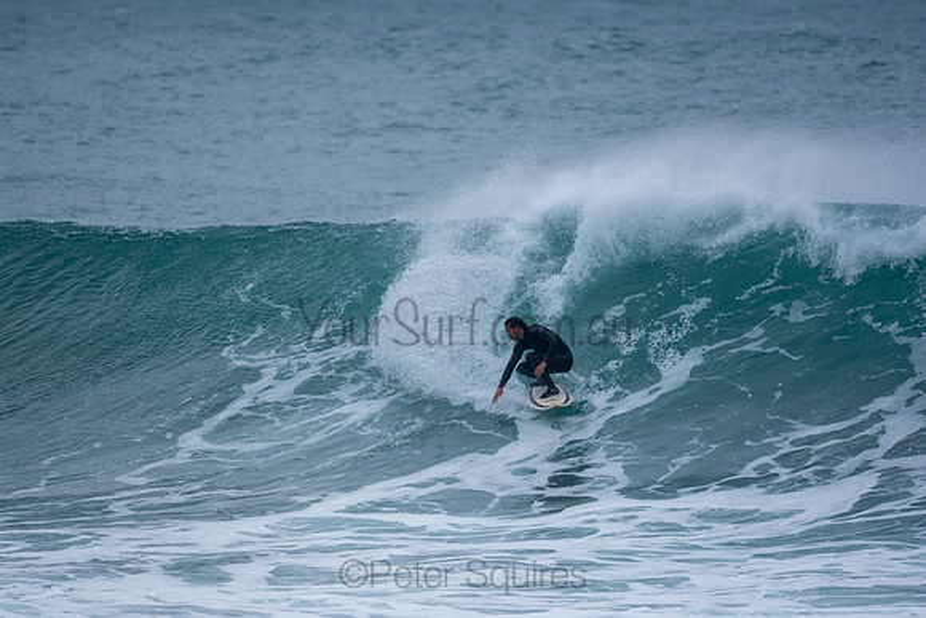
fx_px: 19295
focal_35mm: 750
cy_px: 309
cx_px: 463
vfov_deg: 1.8
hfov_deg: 2.7
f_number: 5.6
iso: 220
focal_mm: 500
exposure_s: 1/1000
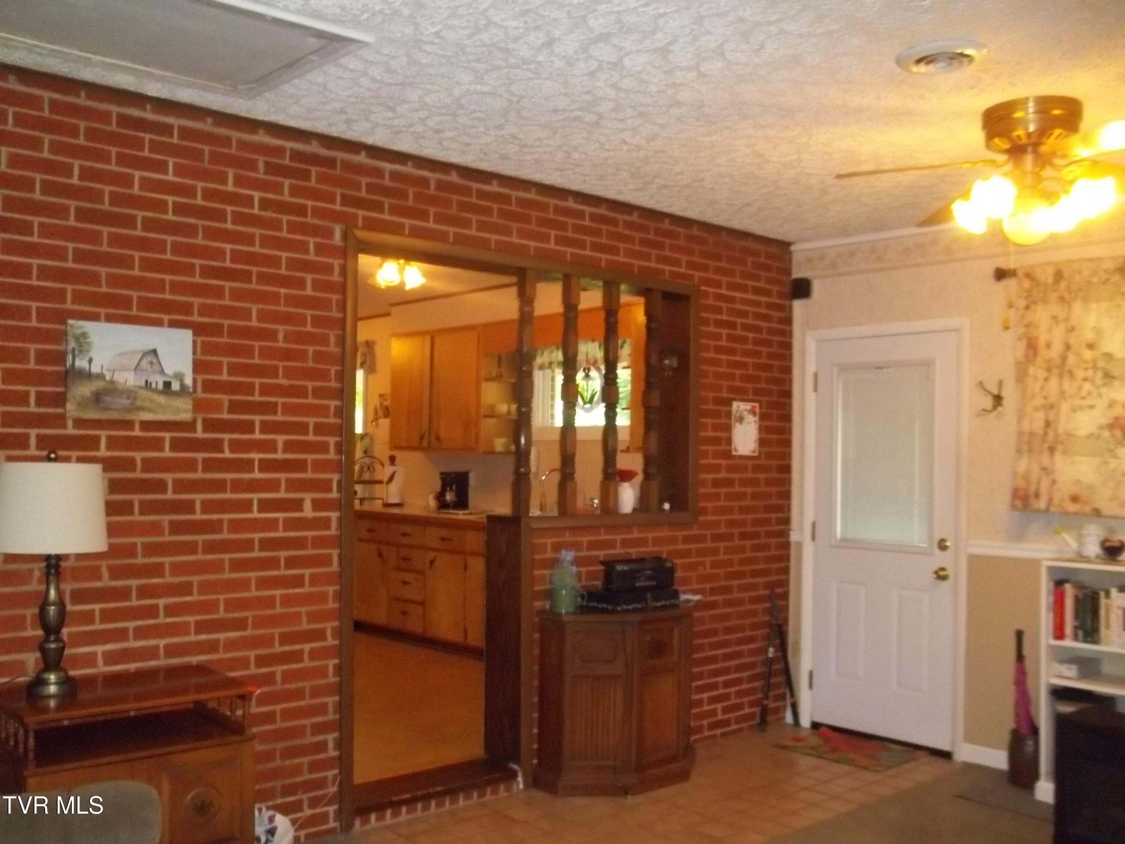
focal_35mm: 33
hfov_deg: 55.4
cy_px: 422
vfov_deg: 42.9
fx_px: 1072
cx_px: 562
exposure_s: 1/60
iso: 400
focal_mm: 5.9
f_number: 3.3
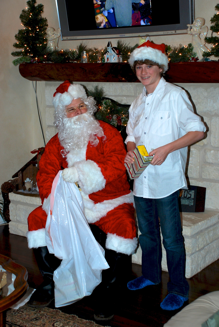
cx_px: 110
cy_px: 164
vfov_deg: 35.0
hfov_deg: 23.8
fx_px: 519
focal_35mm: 57
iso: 200
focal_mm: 38
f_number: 4.5
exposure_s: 1/60
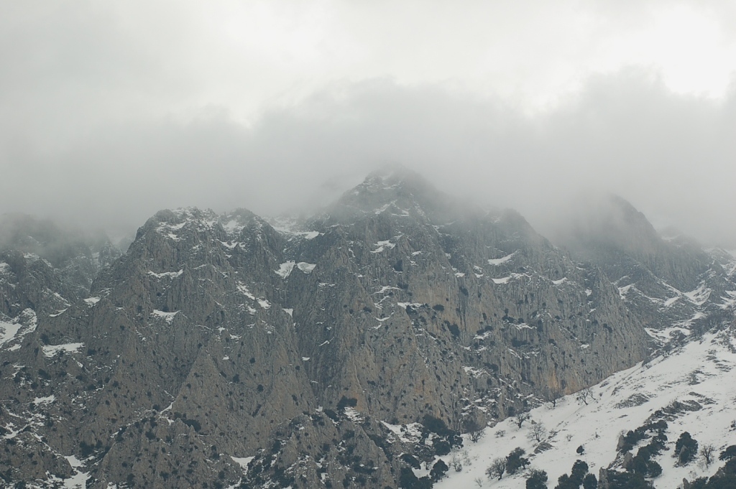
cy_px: 244
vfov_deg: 13.0
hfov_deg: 19.5
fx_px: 2145
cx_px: 368
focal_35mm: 105
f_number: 5.6
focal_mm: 70
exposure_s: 1/500
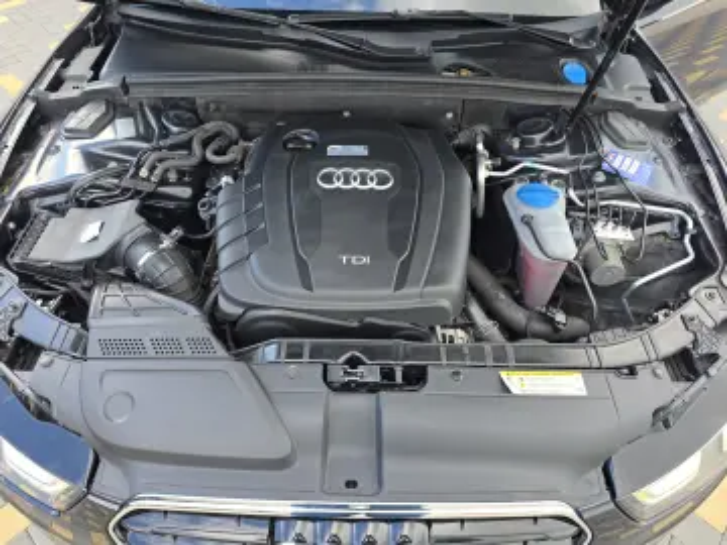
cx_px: 364
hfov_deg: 73.9
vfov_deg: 58.9
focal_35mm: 23
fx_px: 483
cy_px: 272
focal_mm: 6.25
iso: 16
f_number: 1.7
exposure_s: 1/61.5
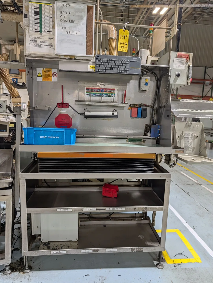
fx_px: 196
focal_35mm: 24
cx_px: 106
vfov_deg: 71.5
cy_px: 142
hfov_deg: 56.9
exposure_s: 1/274
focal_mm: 6.9
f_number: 1.68
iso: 456
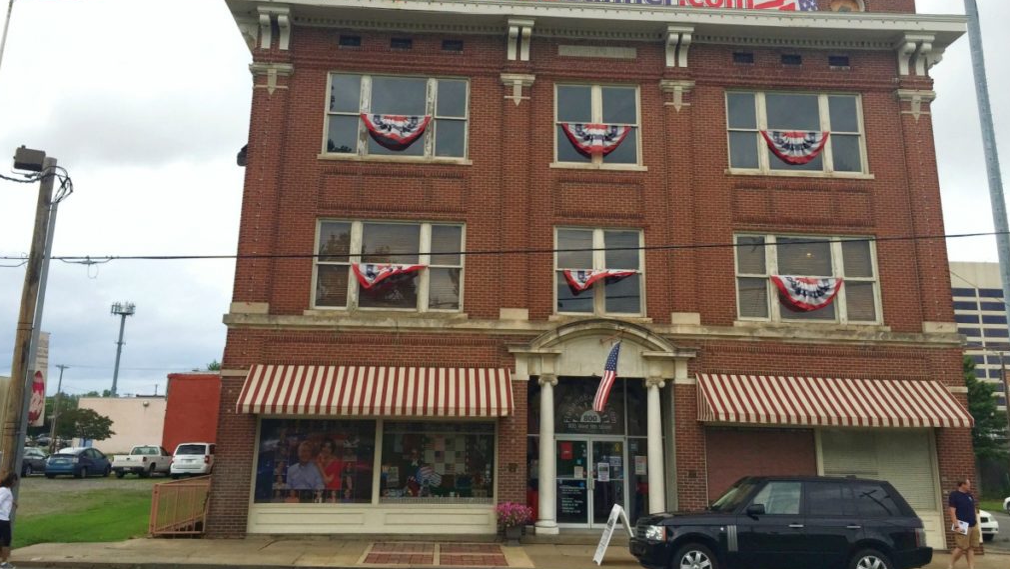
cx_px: 504
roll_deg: -1.6
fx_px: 857
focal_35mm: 32
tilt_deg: +15.6
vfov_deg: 36.4
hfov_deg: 61.0
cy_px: 195
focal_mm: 4.15
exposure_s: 1/1883
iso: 32
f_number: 2.2
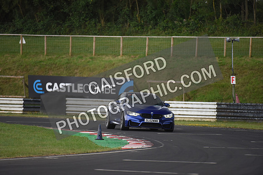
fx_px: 2923
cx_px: 132
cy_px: 88
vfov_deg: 3.4
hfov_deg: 5.2
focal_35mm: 400
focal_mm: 400
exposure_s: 1/1000
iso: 1600
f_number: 4
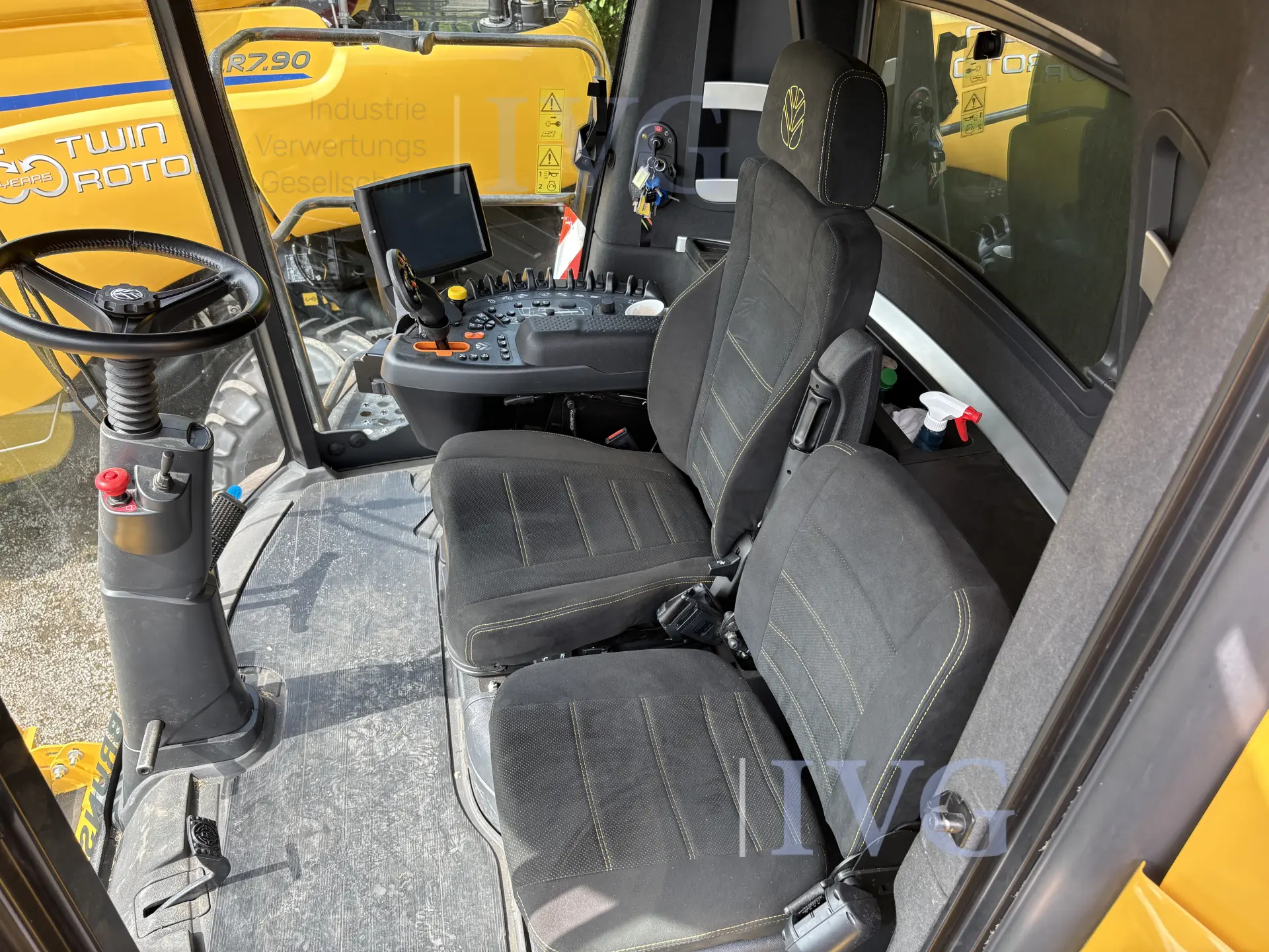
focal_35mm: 26
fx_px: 953
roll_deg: -1.3
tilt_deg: -34.6
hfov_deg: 67.3
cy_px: 476
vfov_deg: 53.1
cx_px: 634
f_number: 1.6
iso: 64
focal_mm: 5.96
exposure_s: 1/319
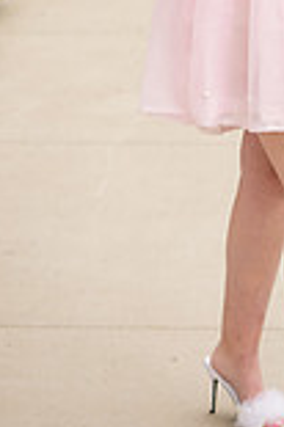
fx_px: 2407
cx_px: 278
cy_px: -91
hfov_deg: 6.7
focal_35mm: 203
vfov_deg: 10.0
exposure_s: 1/400
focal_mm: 70
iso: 125
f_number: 3.5
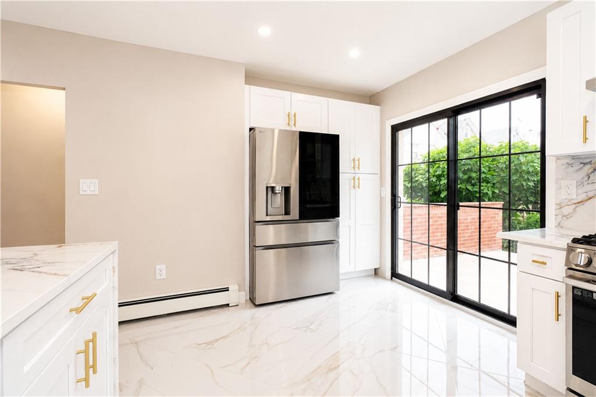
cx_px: 298
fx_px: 248
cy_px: 198
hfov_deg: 100.4
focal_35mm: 15
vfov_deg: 77.3
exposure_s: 1/100
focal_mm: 10
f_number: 9
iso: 1600
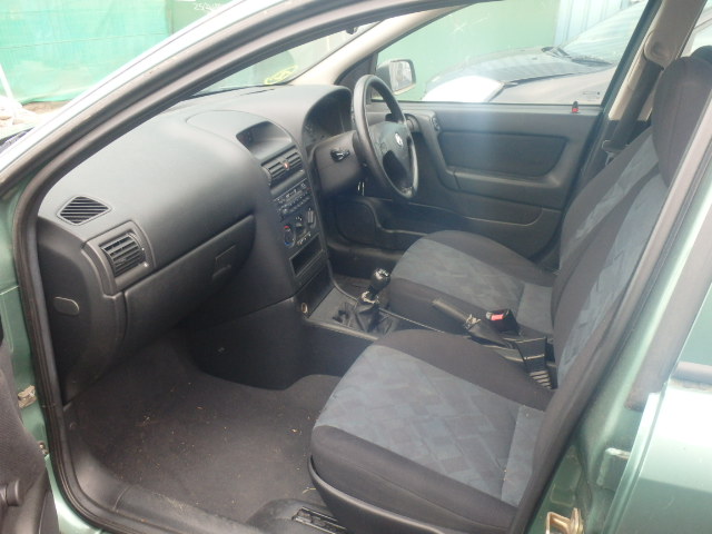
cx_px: 356
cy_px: 267
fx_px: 617
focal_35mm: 30
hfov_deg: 60.0
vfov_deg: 46.8
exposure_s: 1/30
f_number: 4.1
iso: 320
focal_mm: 5.4
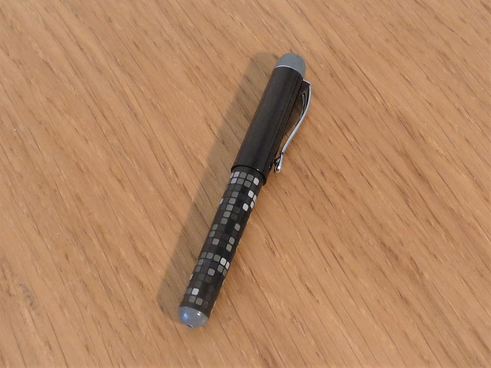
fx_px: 397
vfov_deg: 49.7
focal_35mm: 28
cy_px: 184
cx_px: 246
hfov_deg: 63.4
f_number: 3.3
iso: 200
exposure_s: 1/30
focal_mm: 4.7
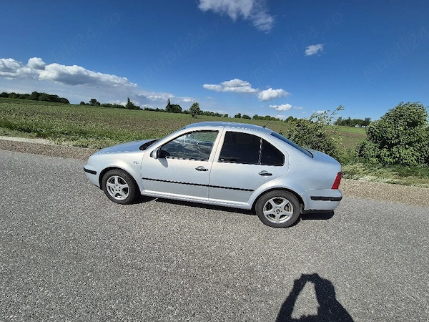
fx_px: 161
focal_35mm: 13
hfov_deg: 106.2
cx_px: 214
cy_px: 161
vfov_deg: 89.9
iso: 50
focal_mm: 2.2
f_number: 2.2
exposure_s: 1/5000
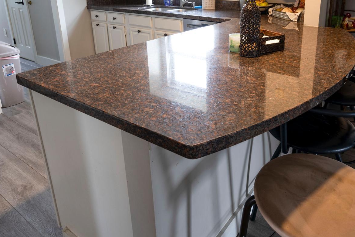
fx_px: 276
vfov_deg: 44.7
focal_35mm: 28
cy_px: 56
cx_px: 221
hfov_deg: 64.6
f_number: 13
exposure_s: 1/50
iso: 320
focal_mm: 16
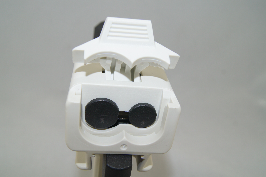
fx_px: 288
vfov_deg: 34.1
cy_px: 88
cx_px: 133
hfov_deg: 49.6
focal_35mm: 39
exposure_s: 1/160
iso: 200
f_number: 7.1
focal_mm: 26
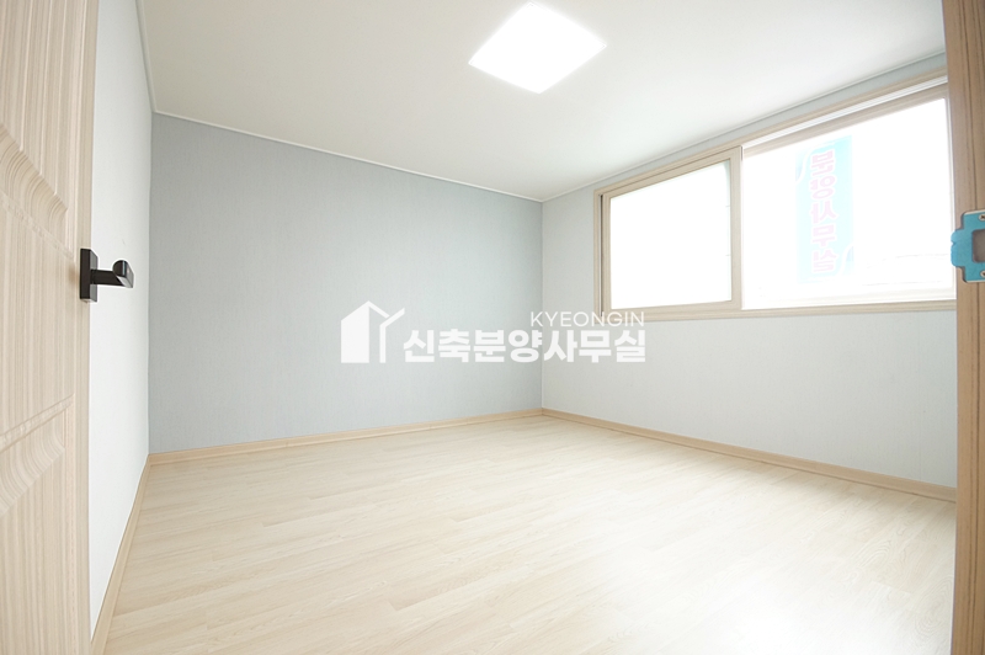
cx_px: 492
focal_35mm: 15
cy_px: 328
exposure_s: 1/20
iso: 800
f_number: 9
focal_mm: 10
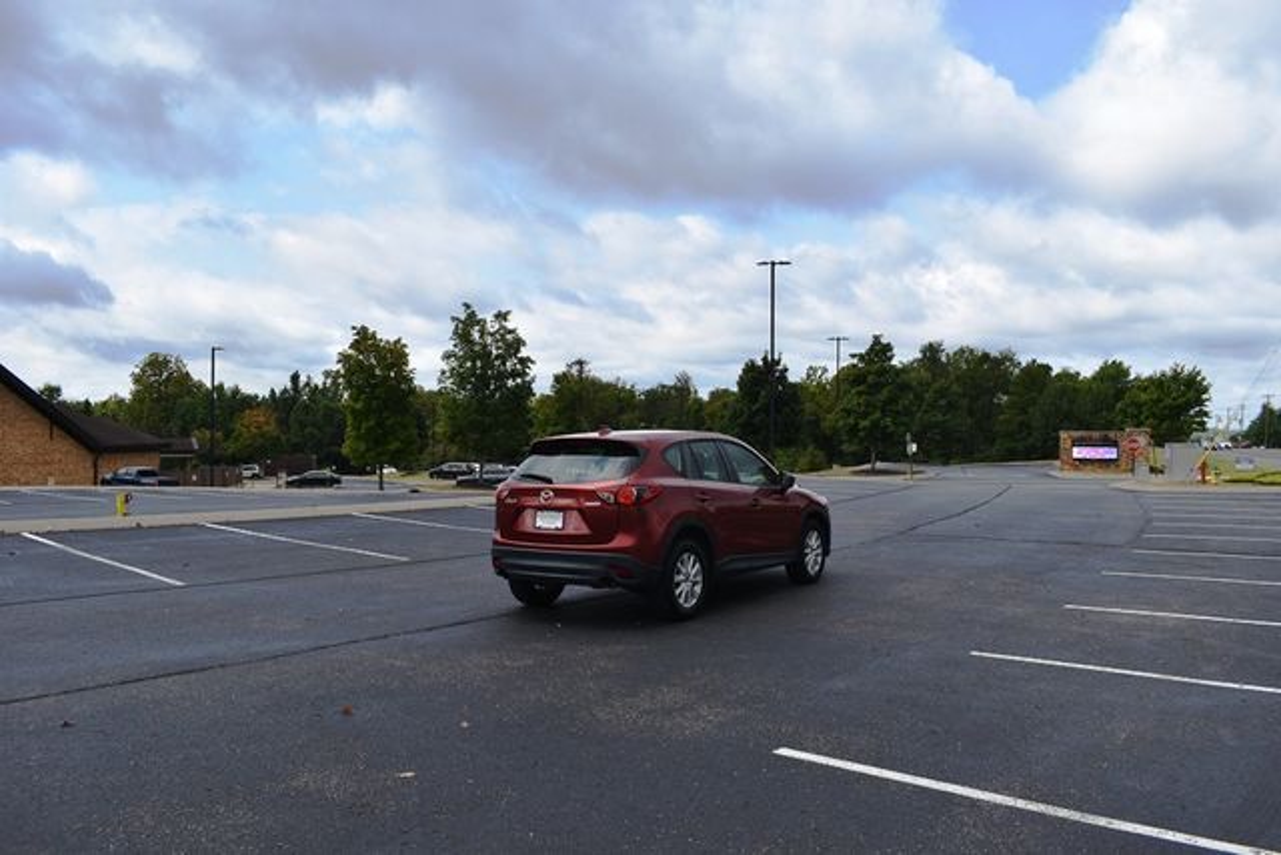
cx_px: 640
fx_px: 961
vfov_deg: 48.0
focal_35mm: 27
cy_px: 428
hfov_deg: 67.4
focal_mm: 18
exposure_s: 1/250
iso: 125
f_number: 8
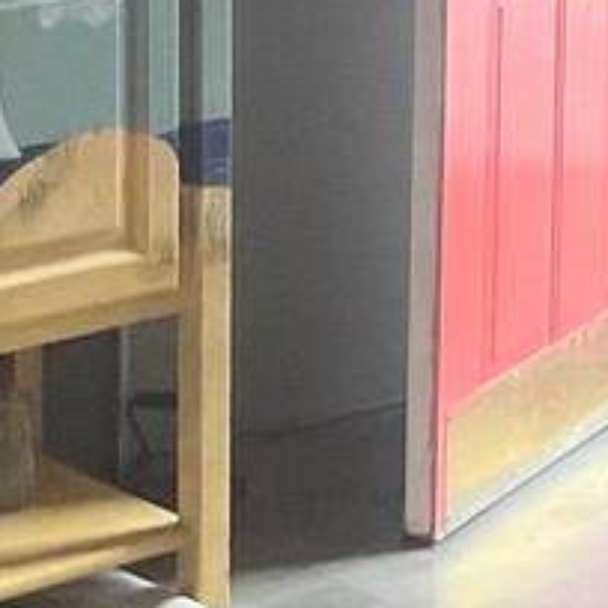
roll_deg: -0.6
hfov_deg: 9.6
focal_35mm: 181
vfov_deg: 9.3
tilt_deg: -4.6
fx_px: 3597
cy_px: -429
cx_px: 566
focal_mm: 3
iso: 100
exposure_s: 1/60
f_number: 1.8
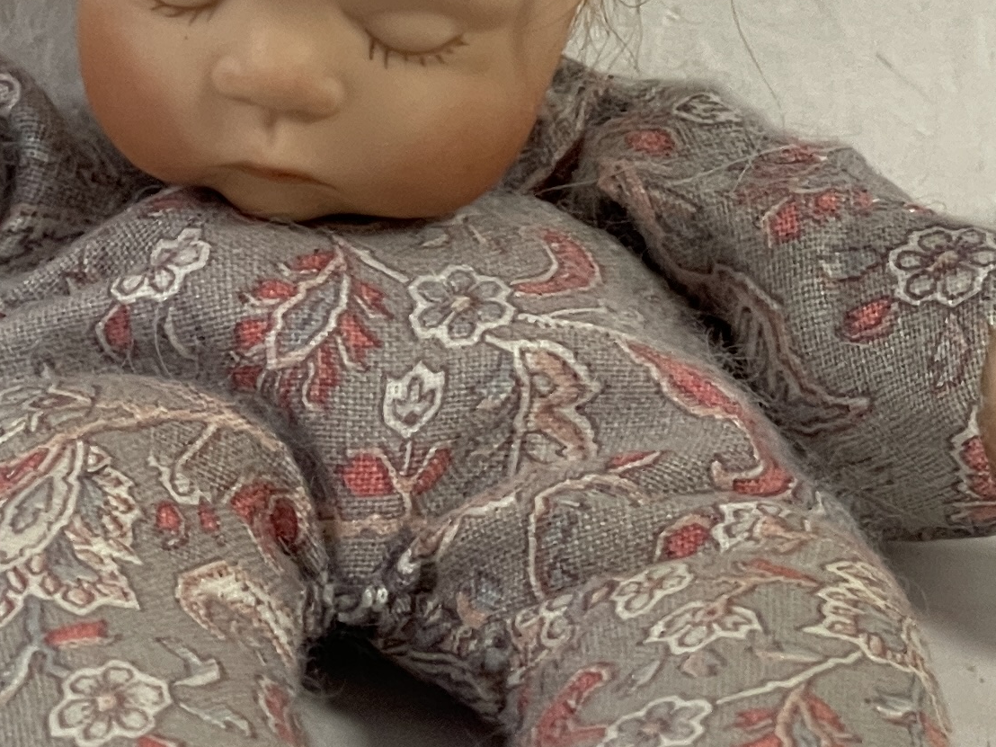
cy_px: 486
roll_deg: -4.0
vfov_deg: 6.4
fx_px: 6704
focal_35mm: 233
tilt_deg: -22.7
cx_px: 398
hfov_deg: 8.5
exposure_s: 1/50
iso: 160
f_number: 2.2
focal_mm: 7.5
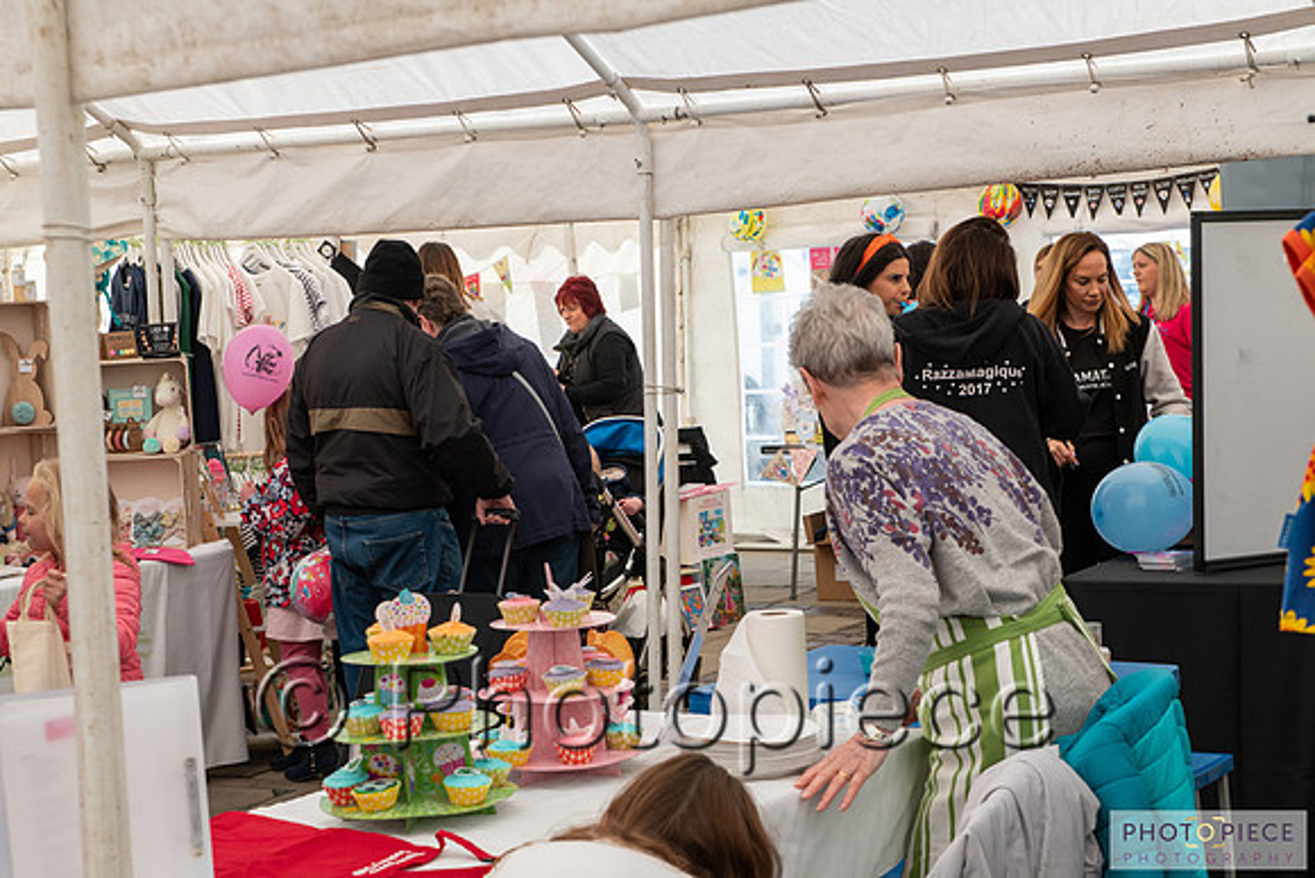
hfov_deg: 28.8
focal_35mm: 70
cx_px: 658
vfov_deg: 19.5
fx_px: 2557
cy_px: 439
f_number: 9
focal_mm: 70
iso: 280
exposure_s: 1/200
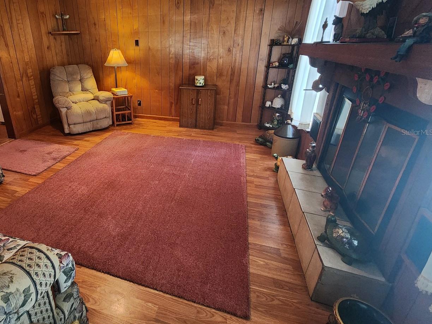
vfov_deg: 74.0
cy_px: 132
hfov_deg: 88.5
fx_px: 212
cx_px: 152
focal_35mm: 17
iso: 640
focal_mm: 2.2
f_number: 2.2
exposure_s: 1/30
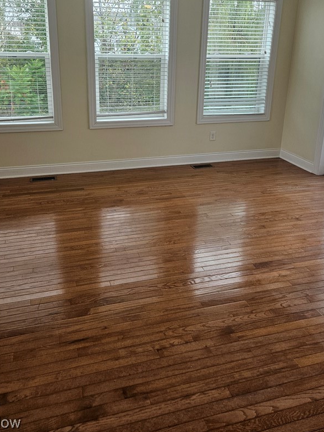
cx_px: 160
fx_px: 374
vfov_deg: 59.0
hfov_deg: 46.8
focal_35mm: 30
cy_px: 156
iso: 125
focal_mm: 5.4
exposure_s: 1/120
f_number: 1.8
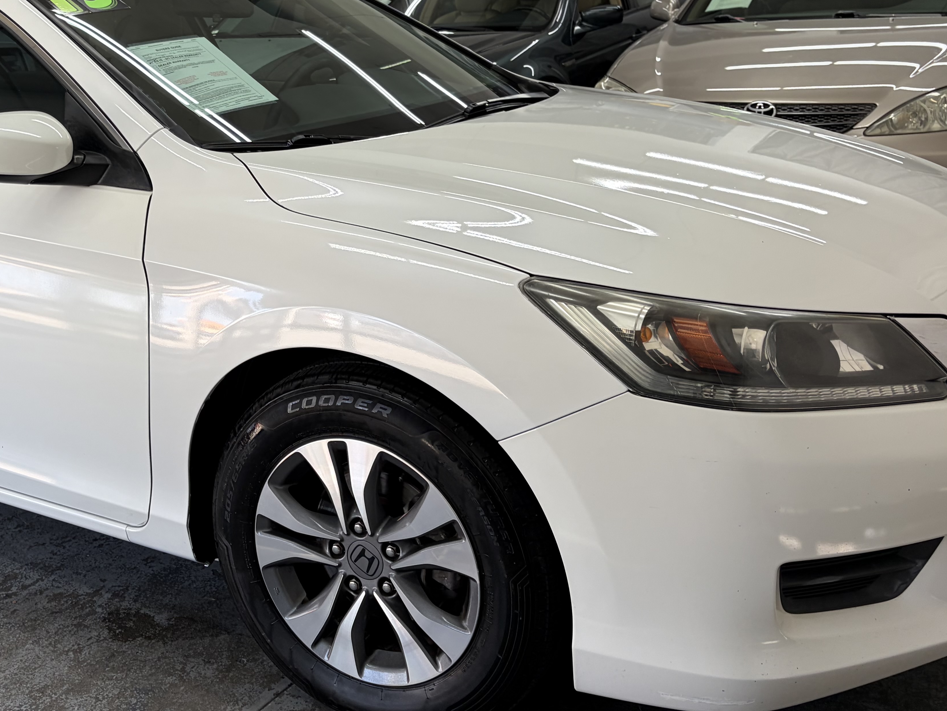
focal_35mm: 45
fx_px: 1231
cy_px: 196
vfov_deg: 31.7
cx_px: 267
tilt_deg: -9.0
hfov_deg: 41.2
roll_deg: +4.2
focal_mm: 5.96
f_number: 1.6
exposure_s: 1/120
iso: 32
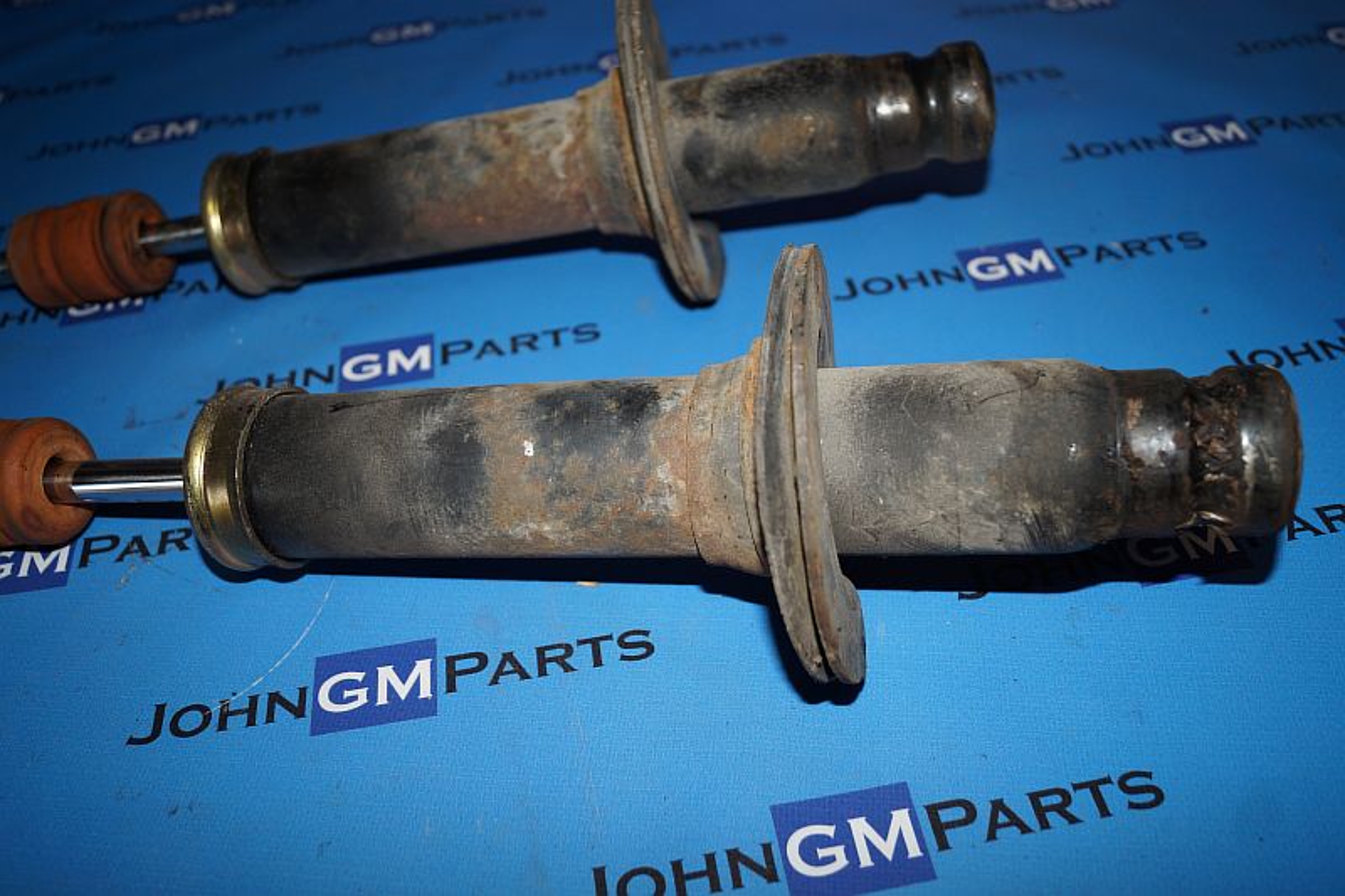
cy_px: 448
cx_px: 672
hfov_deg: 61.9
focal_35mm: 30
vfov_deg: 43.6
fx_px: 1121
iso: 250
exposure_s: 1/160
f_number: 4
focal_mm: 20
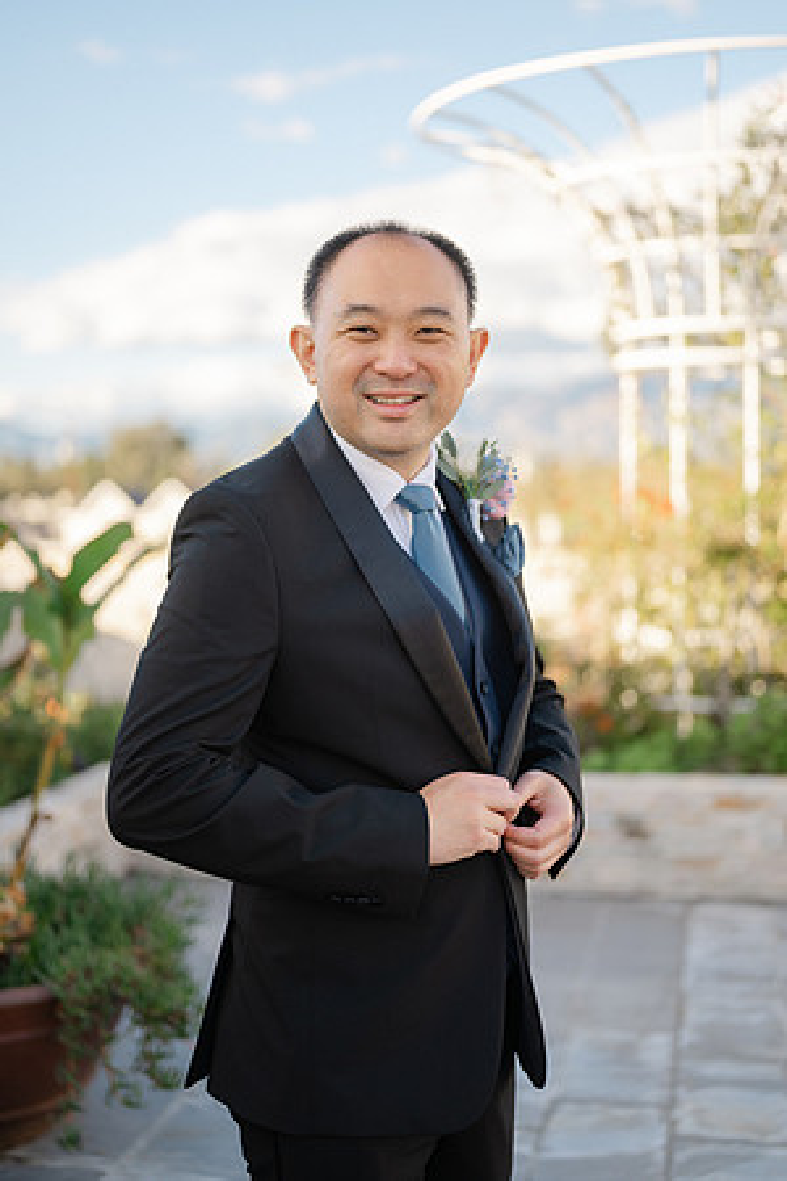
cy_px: 590
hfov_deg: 27.0
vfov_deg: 39.6
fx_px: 1639
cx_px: 394
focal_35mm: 50
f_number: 1.8
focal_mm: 50
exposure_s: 1/640
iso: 64
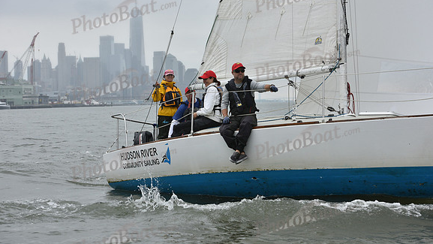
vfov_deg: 15.3
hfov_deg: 26.8
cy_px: 112
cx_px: 216
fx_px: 907
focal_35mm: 79
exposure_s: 1/800
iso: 400
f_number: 7.1
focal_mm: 75
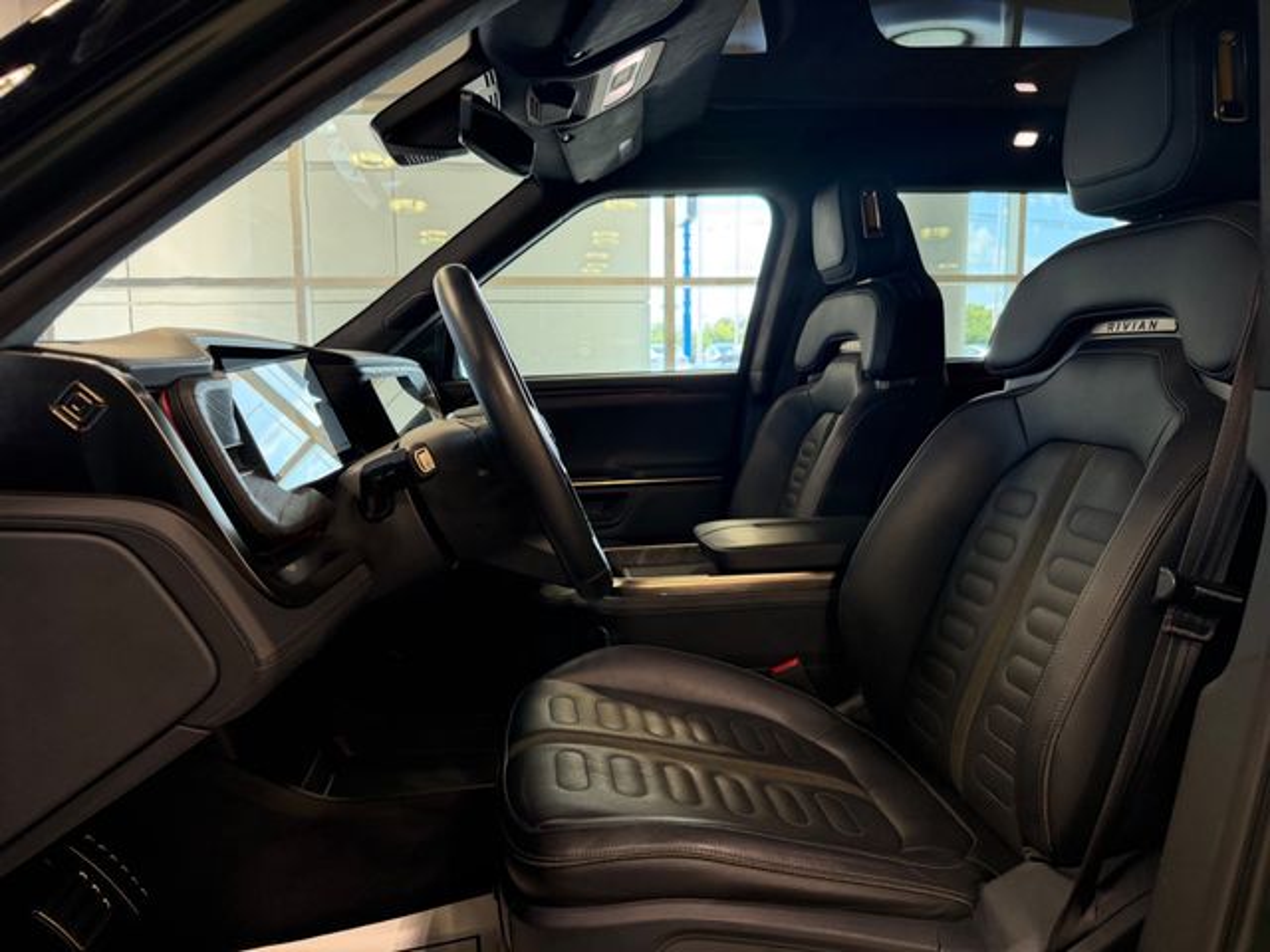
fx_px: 881
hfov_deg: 71.6
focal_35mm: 24
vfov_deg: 56.8
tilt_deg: -7.6
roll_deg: +0.5
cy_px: 476
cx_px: 635
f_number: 1.78
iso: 250
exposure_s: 1/120
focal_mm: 6.76
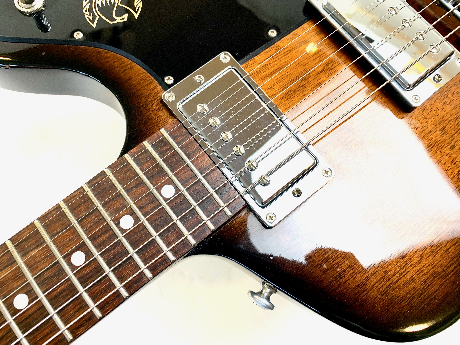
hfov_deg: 67.3
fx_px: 346
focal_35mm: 26
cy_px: 172
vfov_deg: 53.1
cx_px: 230
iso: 50
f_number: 1.8
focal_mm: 4.25
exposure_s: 1/50
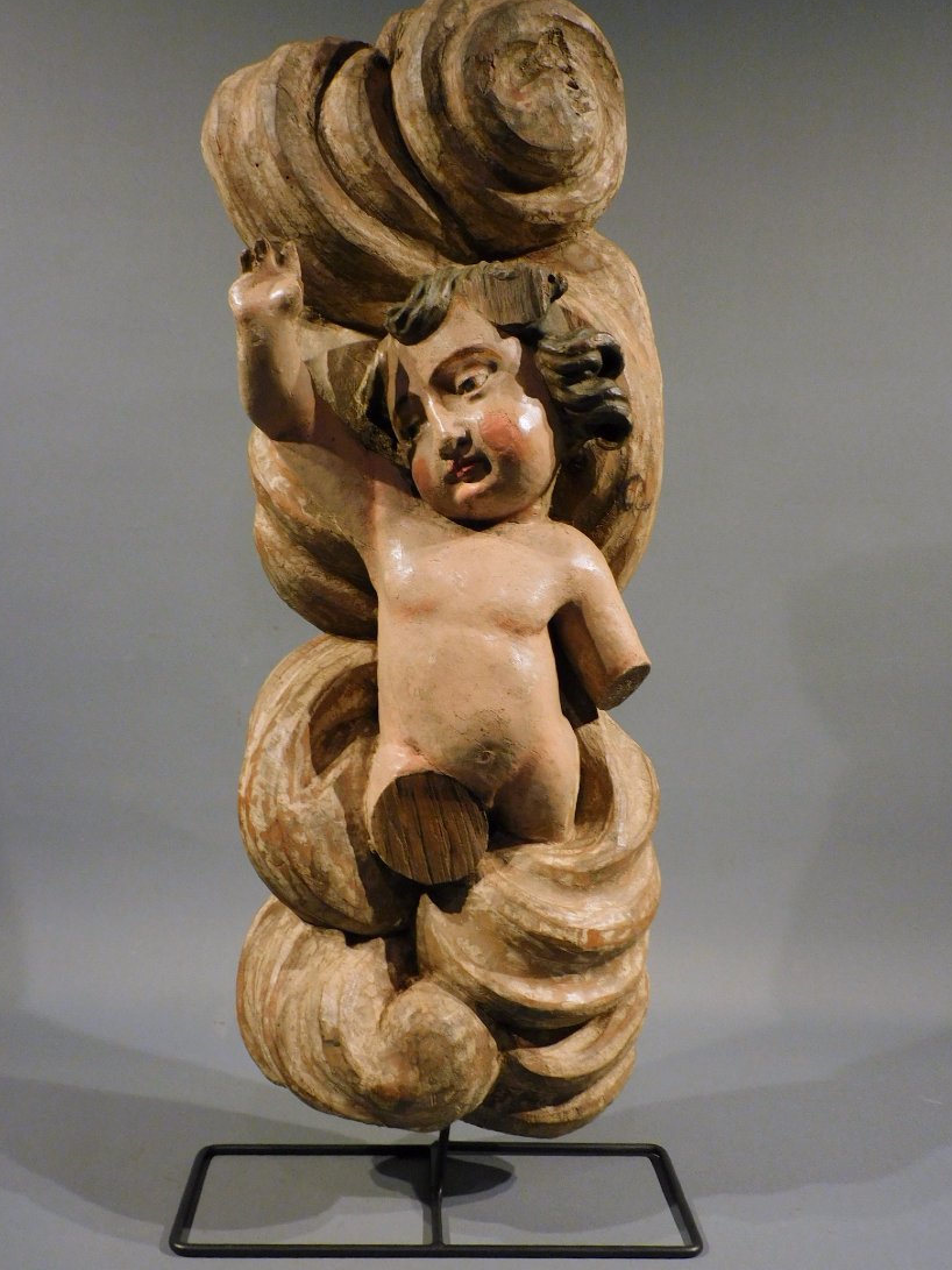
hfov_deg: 42.9
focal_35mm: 33
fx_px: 1210
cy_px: 618
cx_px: 459
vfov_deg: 55.4
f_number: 3.5
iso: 220
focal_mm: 5.4
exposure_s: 1/30
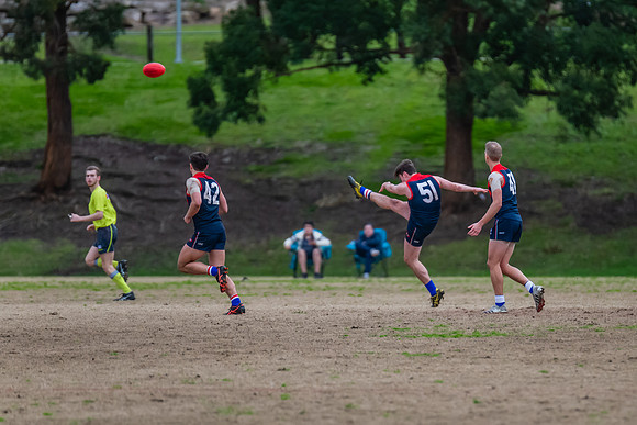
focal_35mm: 486
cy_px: 204
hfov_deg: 4.2
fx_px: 8606
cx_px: 420
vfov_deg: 2.8
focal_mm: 300
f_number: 2.8
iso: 1400
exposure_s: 1/2000
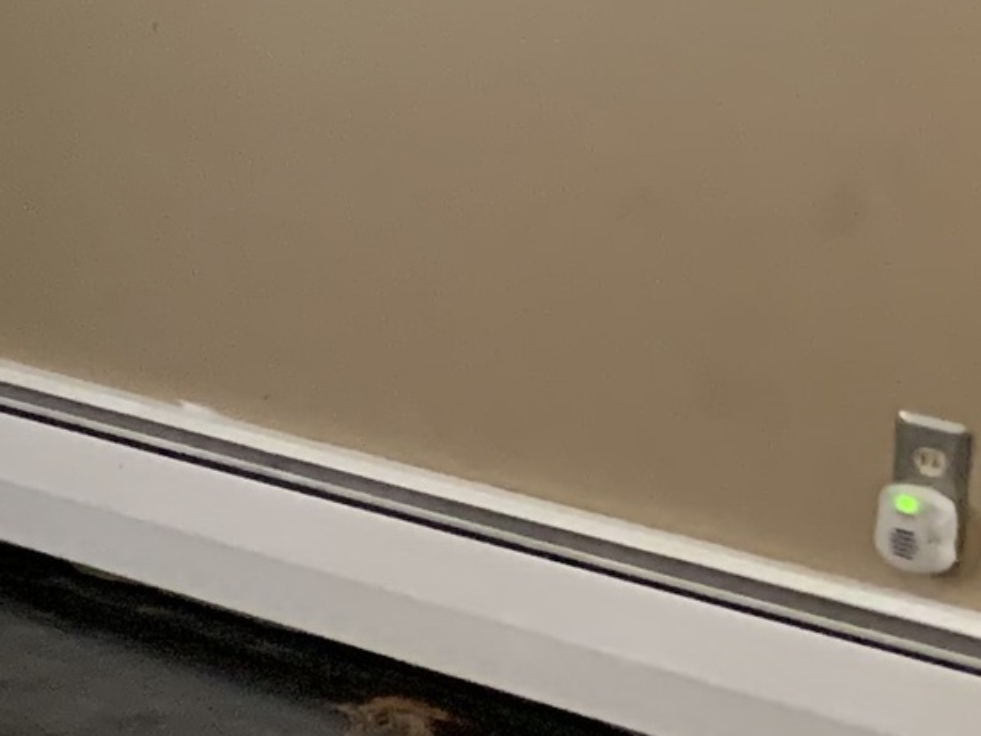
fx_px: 4108
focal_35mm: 145
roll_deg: -1.1
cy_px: -390
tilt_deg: -4.3
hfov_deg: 11.1
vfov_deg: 9.9
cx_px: -1469
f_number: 1.8
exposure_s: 1/59
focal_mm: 4.25
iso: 200
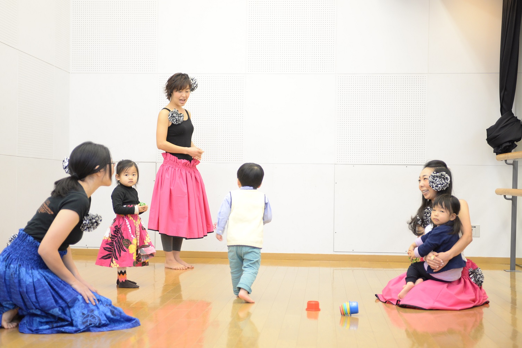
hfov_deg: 38.2
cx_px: 261
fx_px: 754
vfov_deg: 26.0
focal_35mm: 52
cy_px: 174
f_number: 2.8
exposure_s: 1/125
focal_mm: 52
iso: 1000
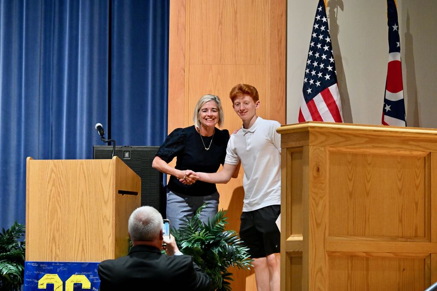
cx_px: 218
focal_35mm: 145
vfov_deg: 9.5
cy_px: 146
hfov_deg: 14.2
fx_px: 1760
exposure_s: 1/60
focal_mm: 145
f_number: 6.3
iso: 7200
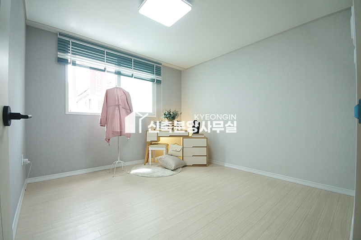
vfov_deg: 77.2
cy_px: 120
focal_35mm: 15
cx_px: 180
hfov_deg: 100.4
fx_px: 150
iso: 800
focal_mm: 10
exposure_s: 1/60
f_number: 5.6
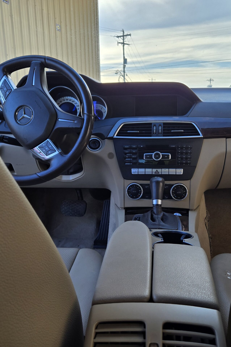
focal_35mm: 32
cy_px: 174
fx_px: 308
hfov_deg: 41.1
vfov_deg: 58.7
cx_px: 125
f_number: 1.8
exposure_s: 1/315
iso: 25
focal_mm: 5.4
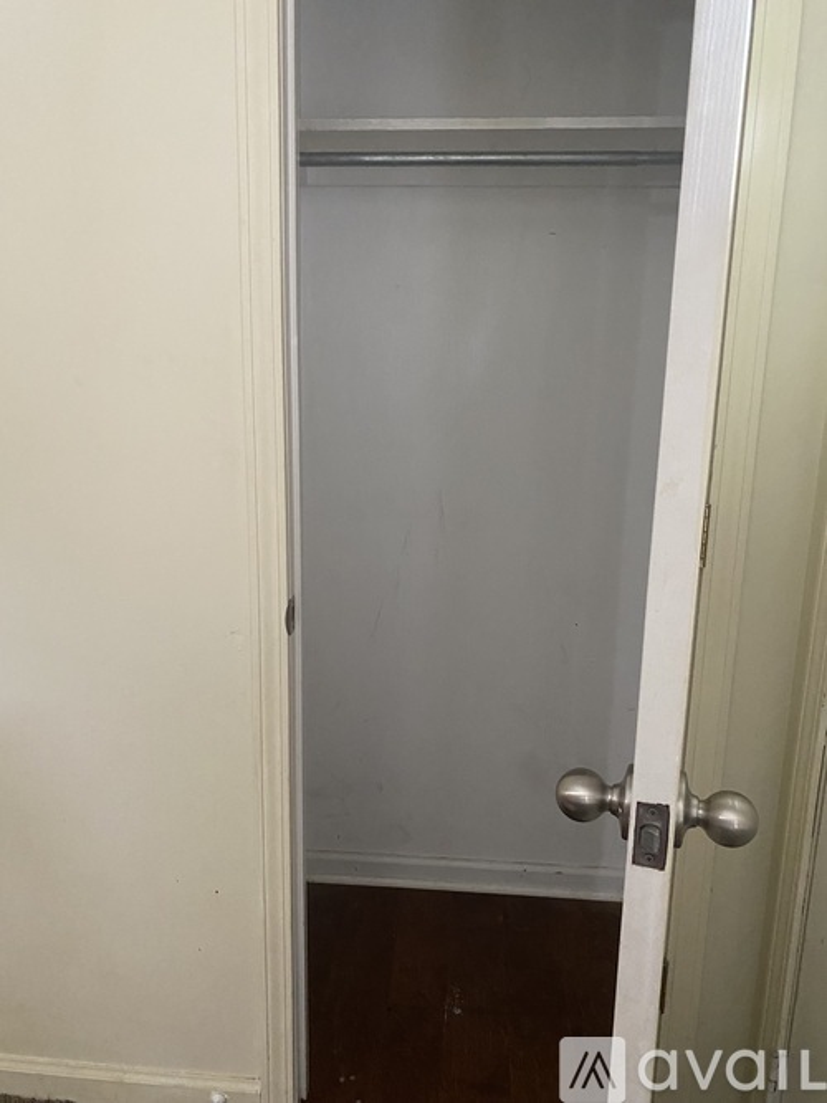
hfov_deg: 53.0
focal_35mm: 26
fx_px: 828
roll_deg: -1.1
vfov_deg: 67.3
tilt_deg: -11.9
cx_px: 414
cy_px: 552
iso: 500
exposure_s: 1/40
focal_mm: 4.25
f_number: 1.8
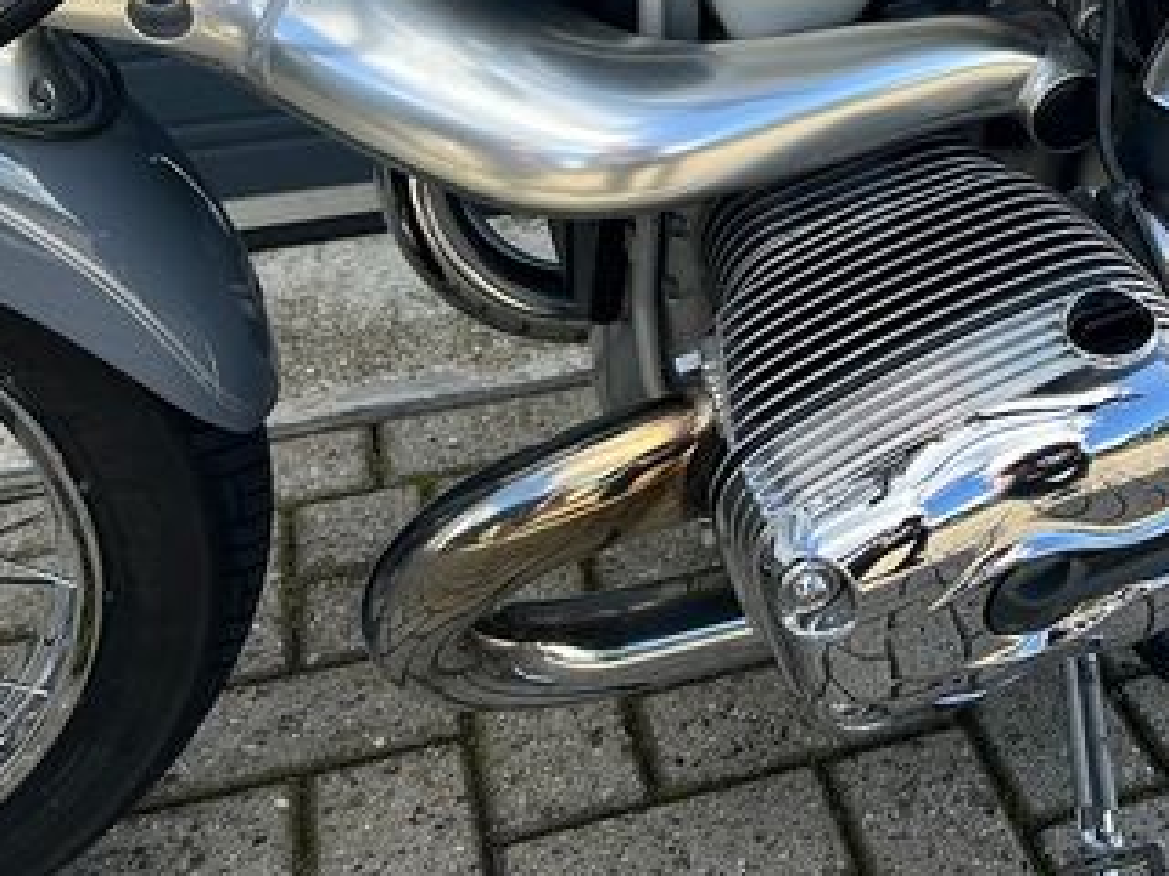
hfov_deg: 35.3
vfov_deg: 26.6
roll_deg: +0.3
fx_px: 1756
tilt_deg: -18.3
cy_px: 7
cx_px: 979
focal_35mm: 52
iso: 50
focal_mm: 5.7
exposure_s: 1/902
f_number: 1.5
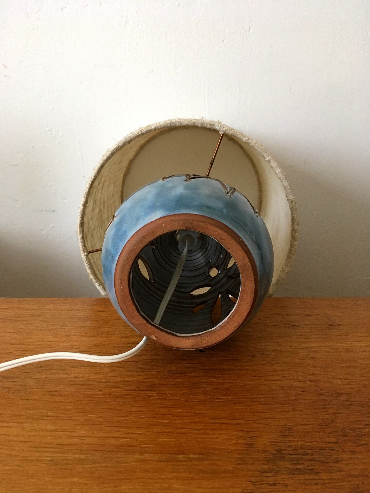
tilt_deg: -17.7
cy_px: 246
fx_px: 413
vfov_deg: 61.7
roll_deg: +2.3
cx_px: 185
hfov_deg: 48.2
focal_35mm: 29
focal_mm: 4.15
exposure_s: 1/33
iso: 160
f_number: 2.2
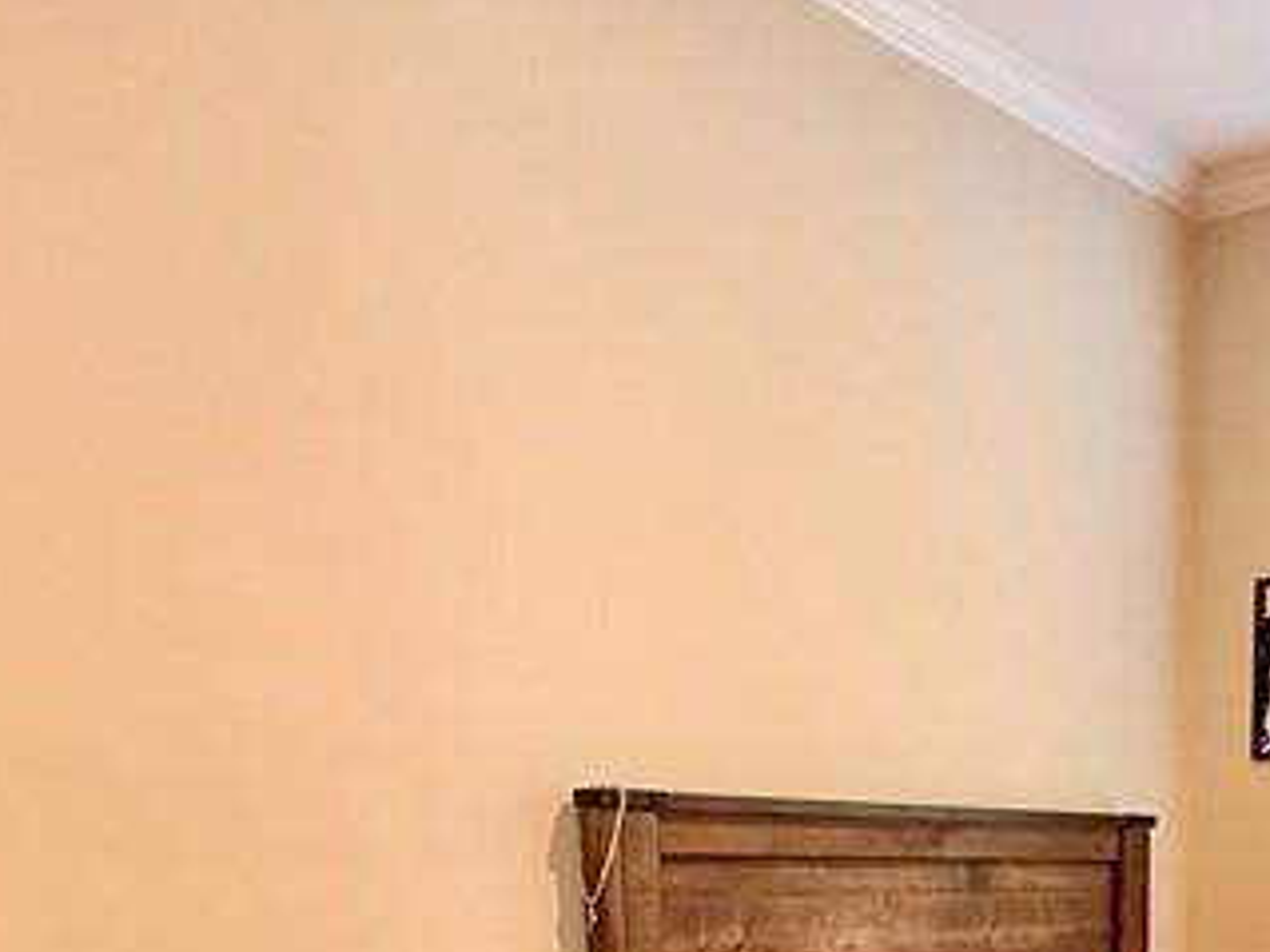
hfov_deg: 38.2
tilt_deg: -13.0
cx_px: 1218
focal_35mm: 45
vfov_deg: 27.1
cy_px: 1235
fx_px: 1650
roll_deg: -1.5
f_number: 2.2
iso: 400
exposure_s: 1/63
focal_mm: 2.22
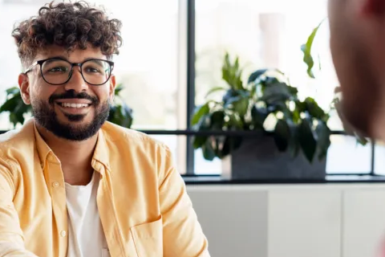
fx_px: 855
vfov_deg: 17.0
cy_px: 192
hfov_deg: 25.2
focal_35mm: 80
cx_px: 132
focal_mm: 50
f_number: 2.8
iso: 400
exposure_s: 1/320
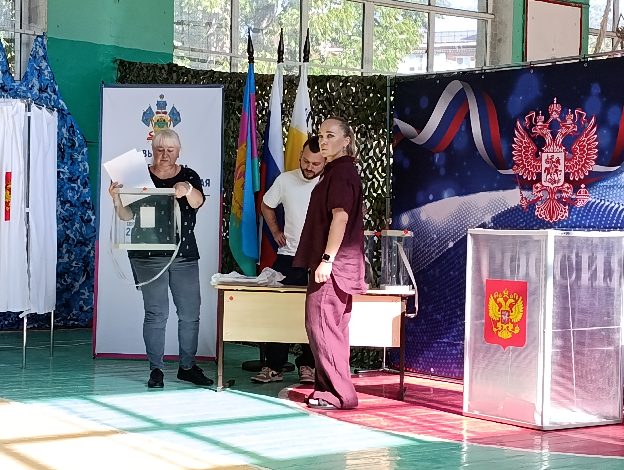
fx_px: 1300
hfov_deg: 27.0
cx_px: 312
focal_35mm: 72
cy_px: 235
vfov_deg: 20.5
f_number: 1.6
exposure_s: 1/100
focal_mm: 6.14
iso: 80
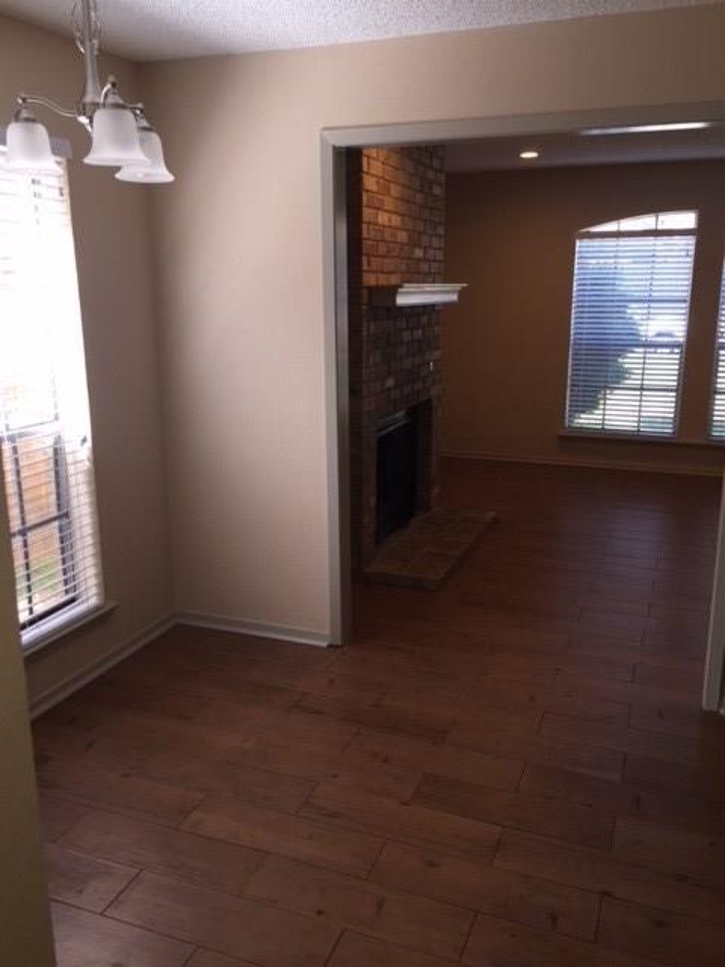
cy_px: 484
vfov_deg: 61.7
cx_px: 362
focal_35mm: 29
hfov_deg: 48.2
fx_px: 810
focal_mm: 4.15
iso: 32
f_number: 2.2
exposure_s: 1/63
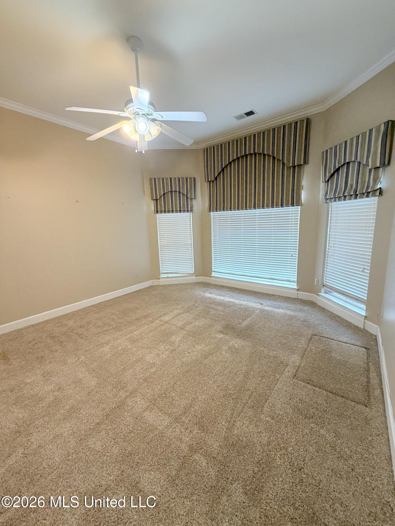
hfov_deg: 85.7
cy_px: 263
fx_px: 213
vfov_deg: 102.1
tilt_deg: -10.6
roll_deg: +1.9
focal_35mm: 14
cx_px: 198
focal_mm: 2.22
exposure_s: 1/60
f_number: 2.2
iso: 250
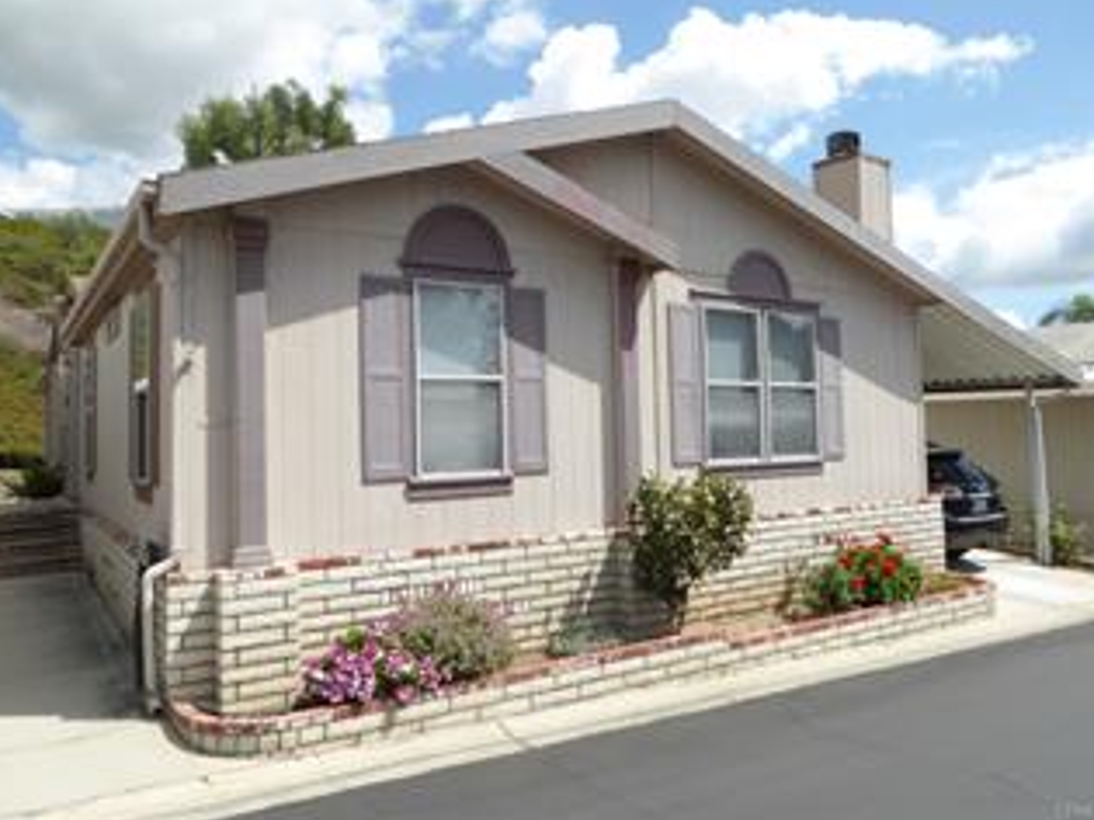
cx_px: 523
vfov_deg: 53.0
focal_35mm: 26
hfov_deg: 67.3
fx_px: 821
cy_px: 379
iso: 100
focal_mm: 4.3
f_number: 4
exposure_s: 1/640
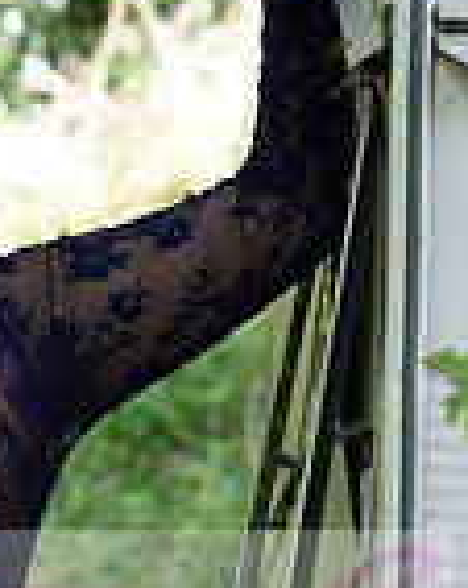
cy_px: 642
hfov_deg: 3.8
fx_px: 7000
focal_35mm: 403
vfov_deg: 4.8
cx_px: -217
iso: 400
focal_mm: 70
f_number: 5
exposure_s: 1/400
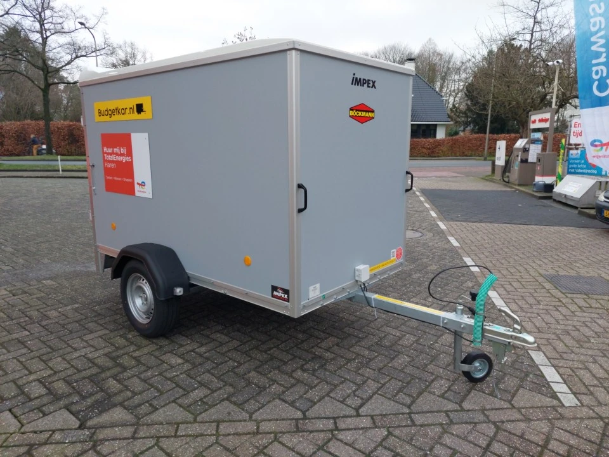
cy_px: 228
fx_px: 440
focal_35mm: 25
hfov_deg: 69.4
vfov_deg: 54.9
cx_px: 304
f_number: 1.8
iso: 115
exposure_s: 1/50
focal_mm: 5.23
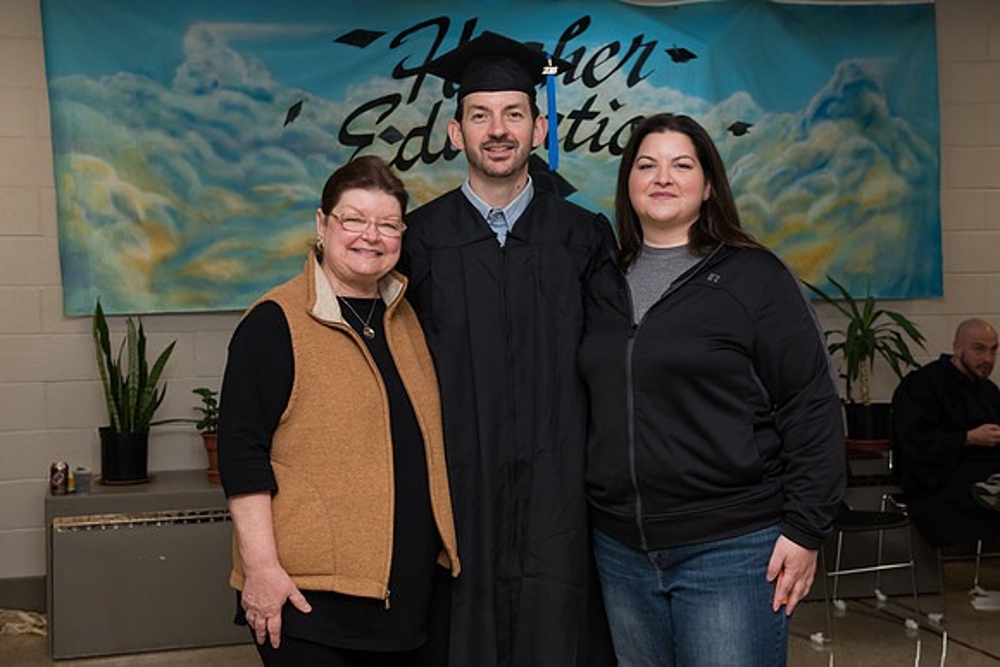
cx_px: 500
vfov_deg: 24.6
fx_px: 1528
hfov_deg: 36.2
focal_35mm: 55
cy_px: 334
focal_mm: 55
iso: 1600
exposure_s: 1/160
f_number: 7.1
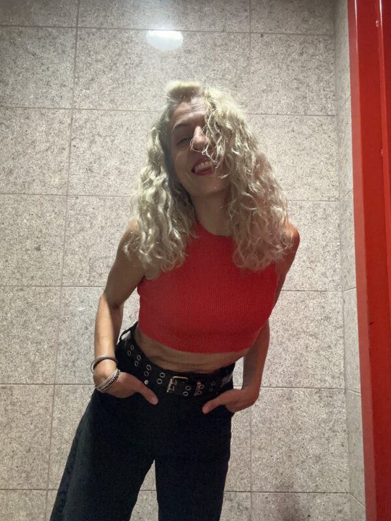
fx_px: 452
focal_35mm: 30
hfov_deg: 46.8
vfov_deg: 60.0
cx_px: 196
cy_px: 260
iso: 320
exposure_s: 1/33
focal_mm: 2.69
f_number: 1.9
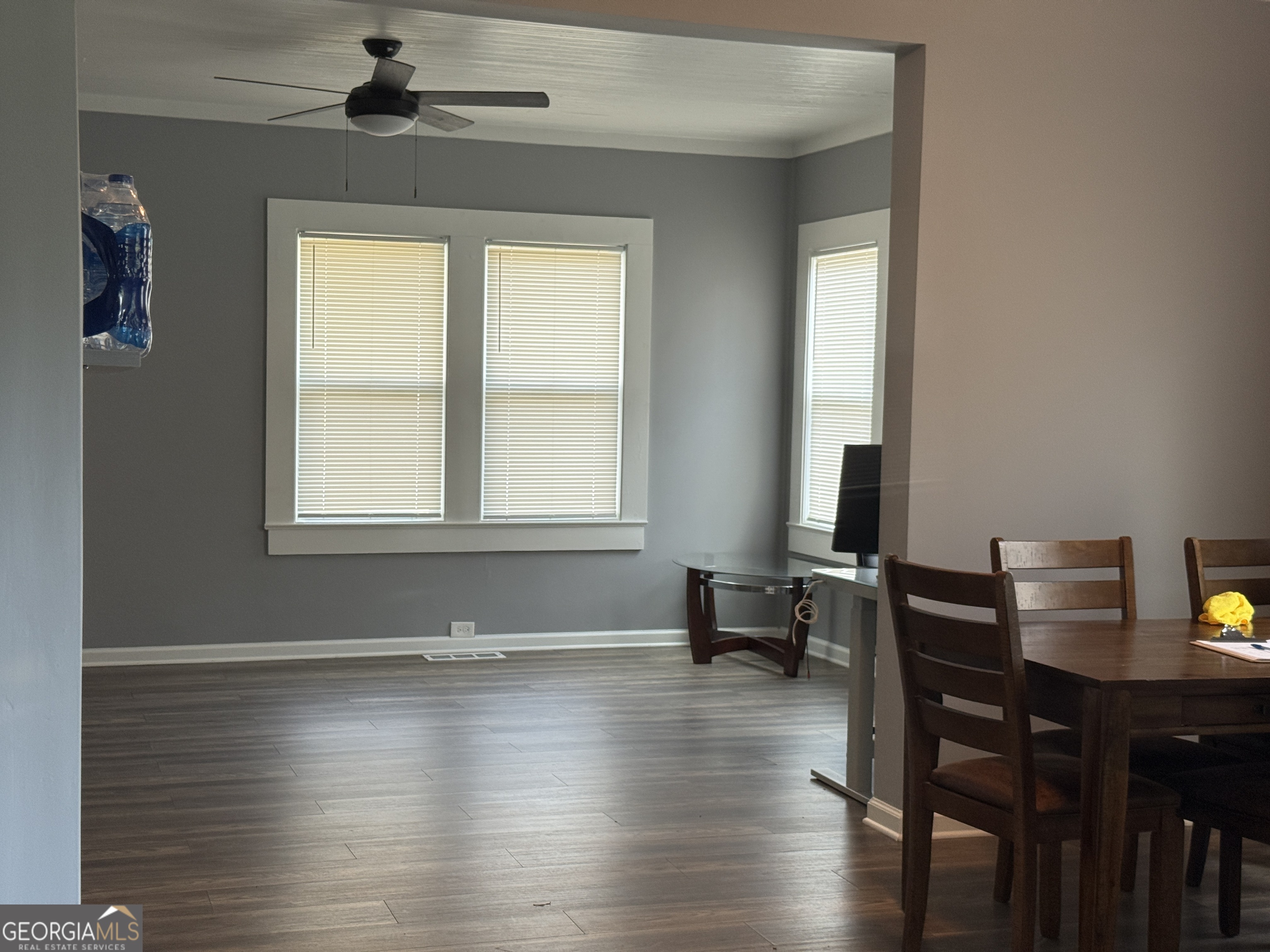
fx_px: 1761
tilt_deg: -2.4
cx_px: 635
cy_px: 476
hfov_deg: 39.7
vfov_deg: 30.3
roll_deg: -1.0
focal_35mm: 48
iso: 100
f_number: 1.78
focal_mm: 6.76
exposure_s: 1/60
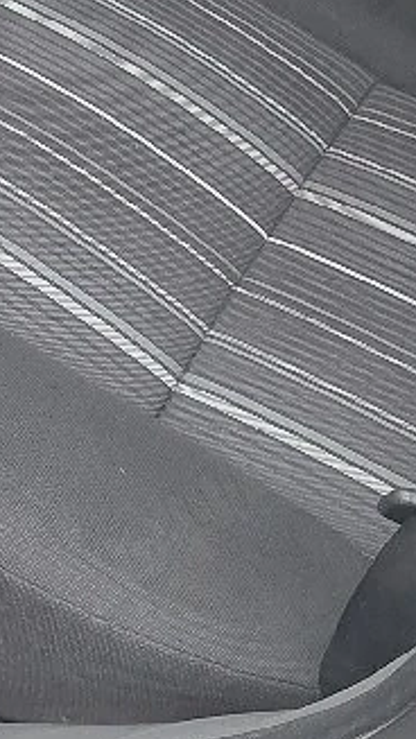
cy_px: -92
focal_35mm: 111
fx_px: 2176
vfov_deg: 18.5
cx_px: -93
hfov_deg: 10.7
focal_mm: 4.69
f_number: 1.8
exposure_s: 1/50.3
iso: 320
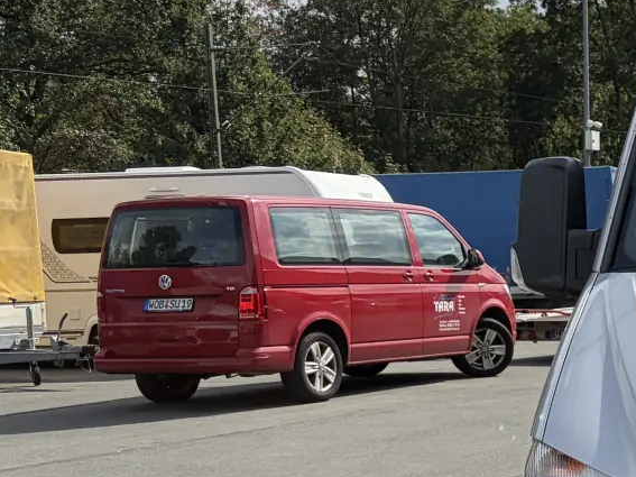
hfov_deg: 19.3
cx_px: 968
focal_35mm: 88
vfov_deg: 16.6
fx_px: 1616
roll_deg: +0.8
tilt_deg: -4.6
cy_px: 398
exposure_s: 1/4950
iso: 50
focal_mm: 5.96
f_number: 1.6
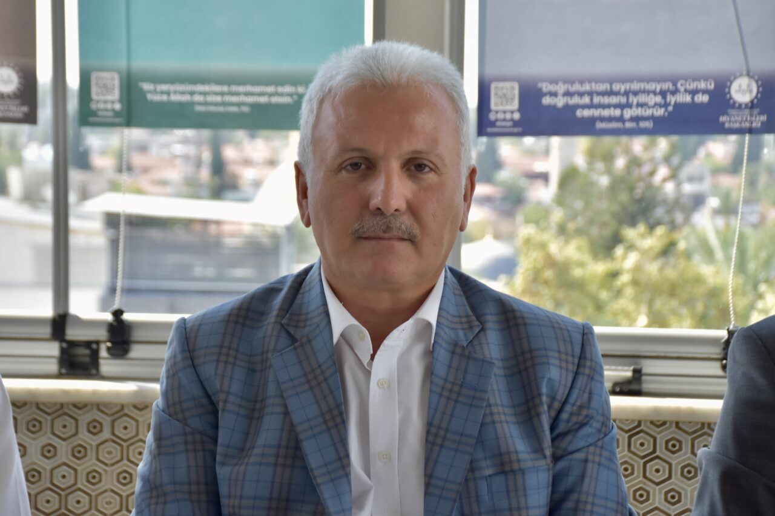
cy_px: 258
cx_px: 388
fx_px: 2002
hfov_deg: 21.9
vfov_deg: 14.7
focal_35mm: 93
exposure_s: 1/200
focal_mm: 62
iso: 800
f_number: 7.1
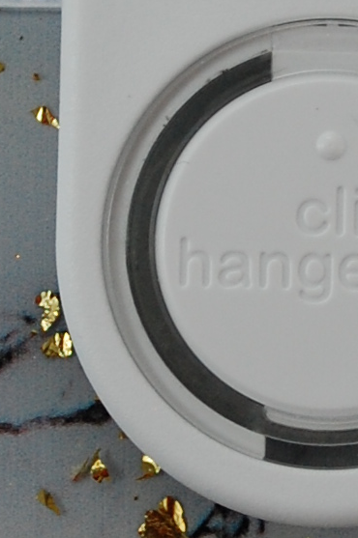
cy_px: 241
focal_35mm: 284
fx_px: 4242
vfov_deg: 7.3
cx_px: 326
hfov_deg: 4.8
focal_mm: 35
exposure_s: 1/100
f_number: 5.3
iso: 400
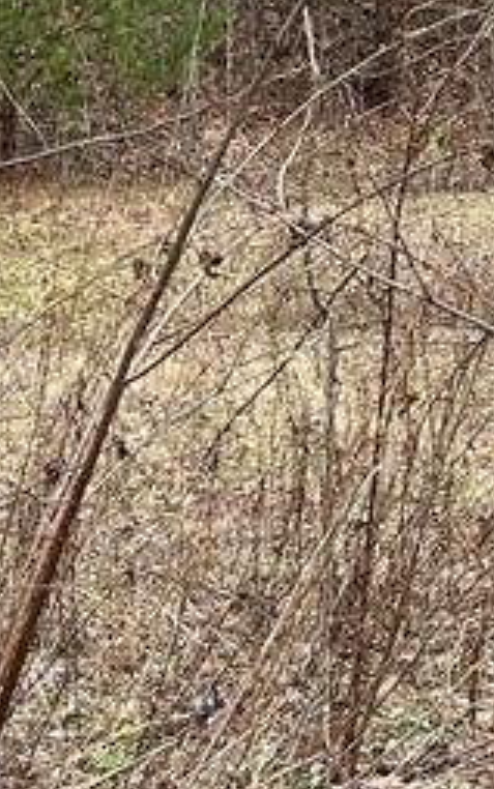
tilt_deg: -1.0
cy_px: 208
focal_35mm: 111
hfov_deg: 11.7
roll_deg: +0.6
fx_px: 2388
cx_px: 466
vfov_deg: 18.7
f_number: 1.6
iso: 32
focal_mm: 5.1
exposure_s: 1/345
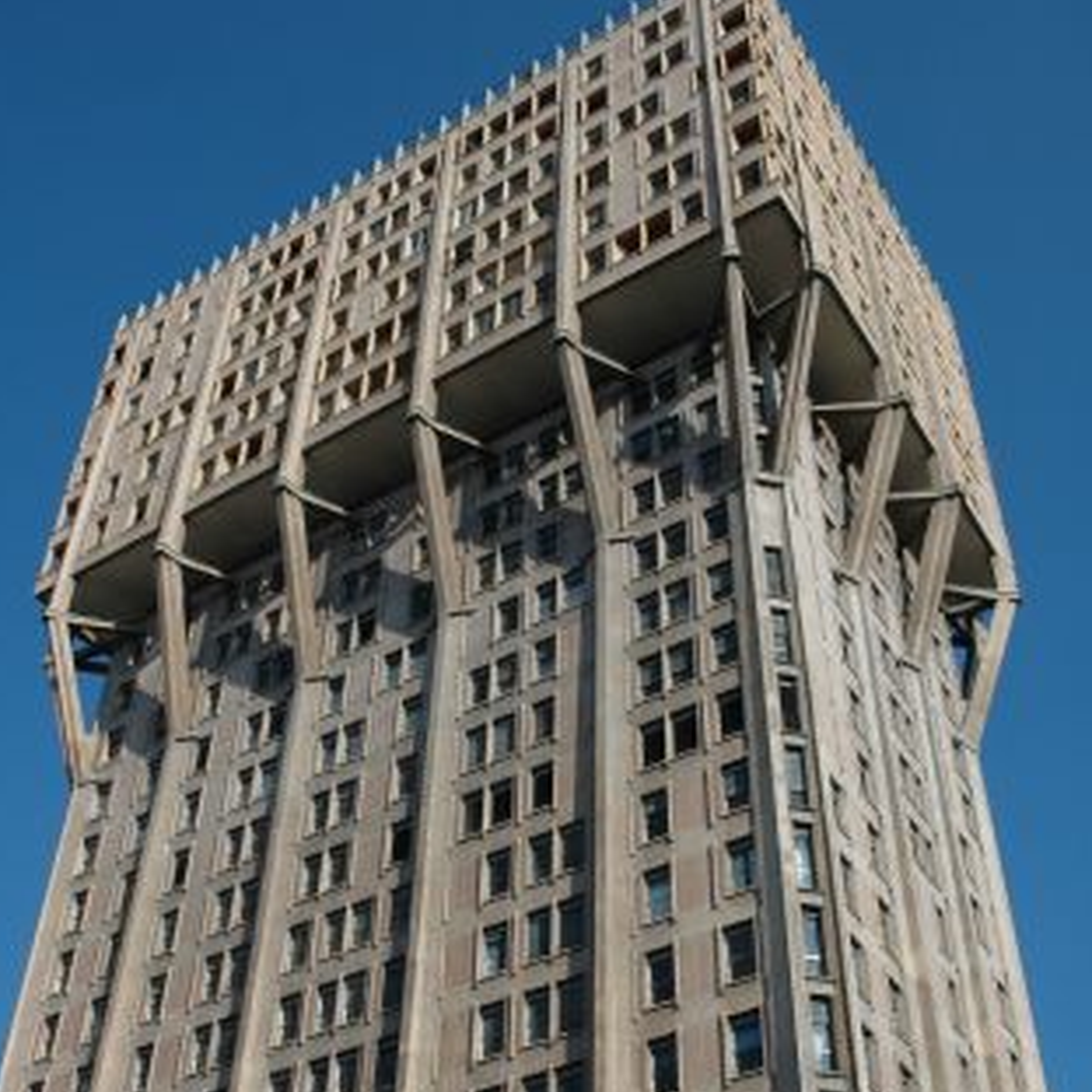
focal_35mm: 47
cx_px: 537
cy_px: 721
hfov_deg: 36.1
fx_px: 1677
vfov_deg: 35.7
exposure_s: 1/160
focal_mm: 24
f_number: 14
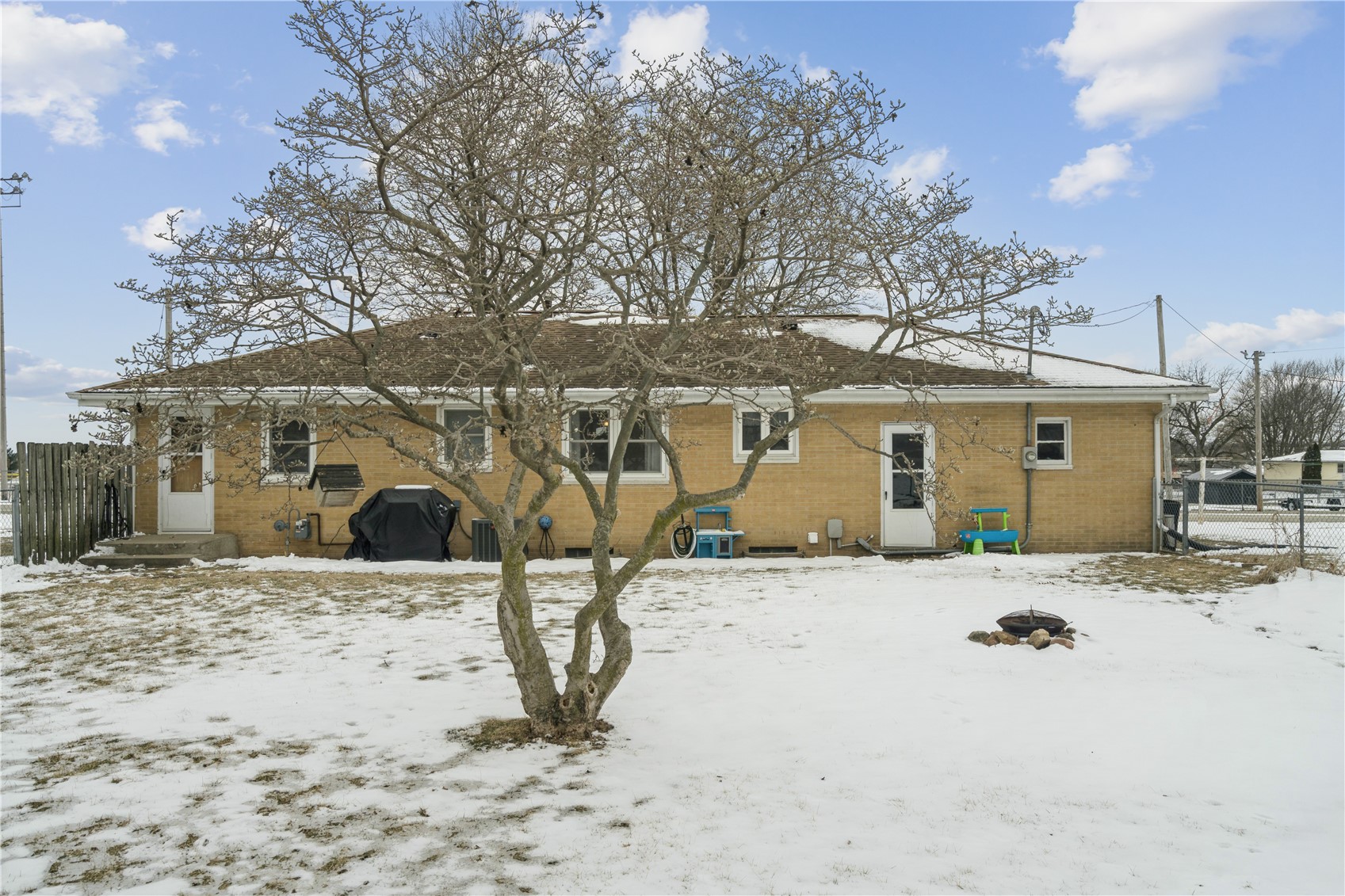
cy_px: 448
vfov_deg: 49.5
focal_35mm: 26
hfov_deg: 69.4
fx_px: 971
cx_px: 672
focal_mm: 26
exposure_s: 1/320
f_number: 10
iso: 400
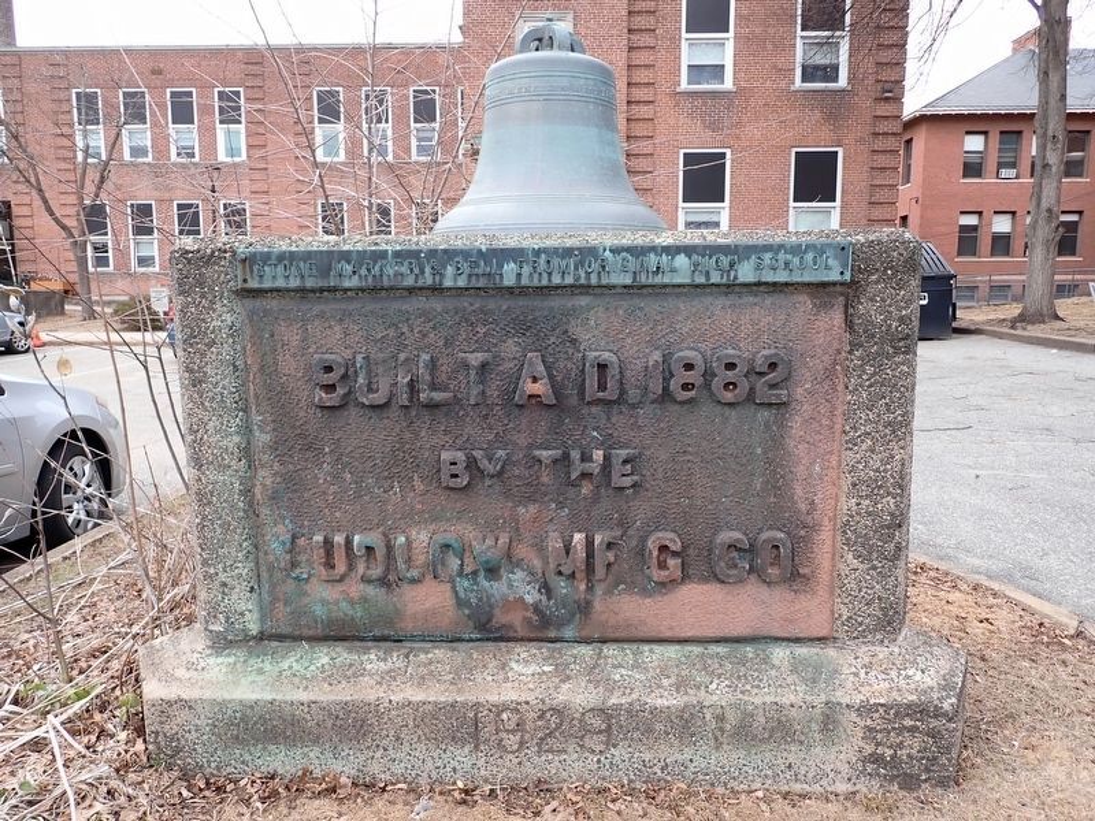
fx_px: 791
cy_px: 410
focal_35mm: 25
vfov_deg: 54.9
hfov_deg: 69.4
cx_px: 548
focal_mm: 4.5
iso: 100
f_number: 2.8
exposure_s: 1/320
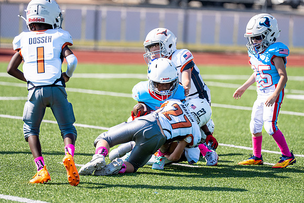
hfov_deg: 8.5
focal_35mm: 241
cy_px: 86
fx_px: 2035
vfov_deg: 5.7
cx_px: 154
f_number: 2.8
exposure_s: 1/1600
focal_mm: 200
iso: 100
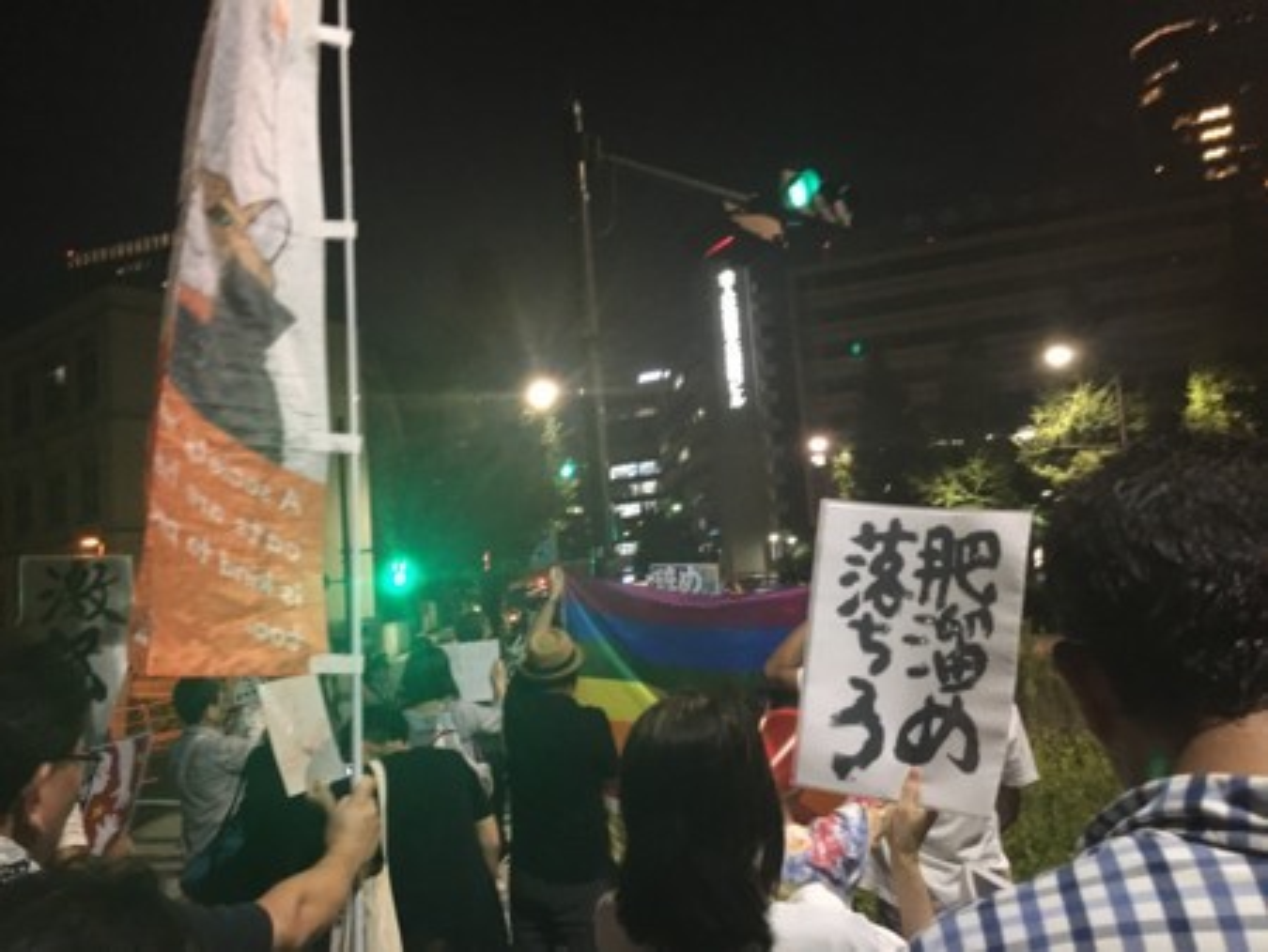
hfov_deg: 61.6
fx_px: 1063
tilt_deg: +5.9
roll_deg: +3.9
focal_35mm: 29
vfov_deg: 48.3
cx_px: 634
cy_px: 476
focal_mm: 4.15
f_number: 2.2
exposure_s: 1/15
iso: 250
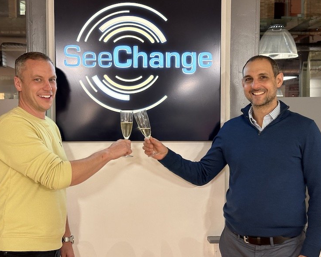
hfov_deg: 36.6
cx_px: 150
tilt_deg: -2.3
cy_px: 127
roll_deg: +0.6
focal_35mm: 51
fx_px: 485
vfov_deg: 29.7
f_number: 1.78
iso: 250
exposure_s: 1/33
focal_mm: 6.86
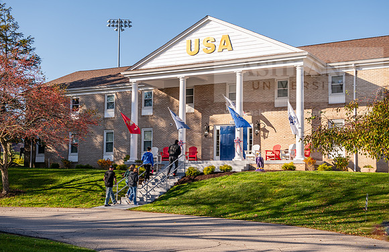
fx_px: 557
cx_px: 204
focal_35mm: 52
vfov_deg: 25.5
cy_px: 137
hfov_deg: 38.5
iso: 100
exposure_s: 1/320
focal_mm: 48
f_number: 5
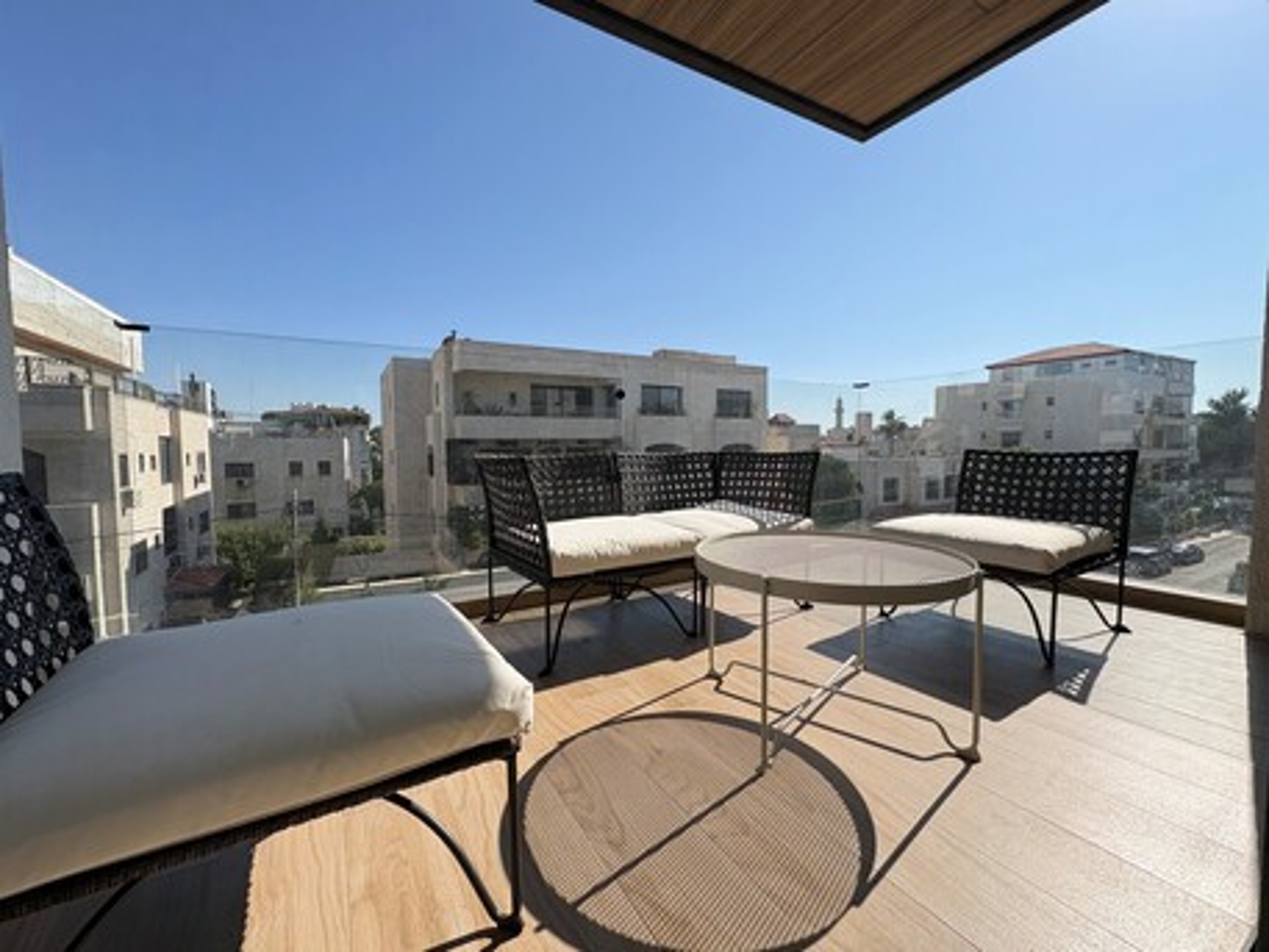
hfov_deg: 102.0
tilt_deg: -3.0
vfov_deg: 85.7
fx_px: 513
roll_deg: +0.6
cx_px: 634
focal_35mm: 14
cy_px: 476
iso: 50
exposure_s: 1/1976
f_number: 2.2
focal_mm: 2.22
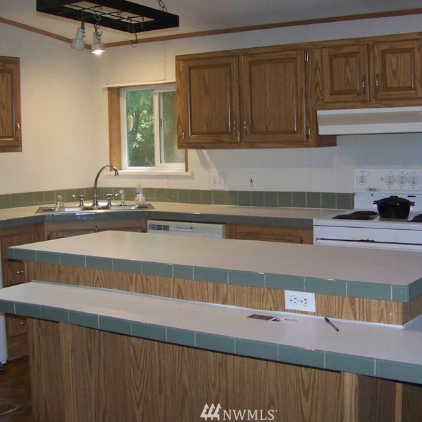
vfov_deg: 32.1
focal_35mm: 53
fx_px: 731
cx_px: 239
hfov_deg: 32.2
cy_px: 174
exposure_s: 1/30
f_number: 2.8
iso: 200
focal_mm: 5.85
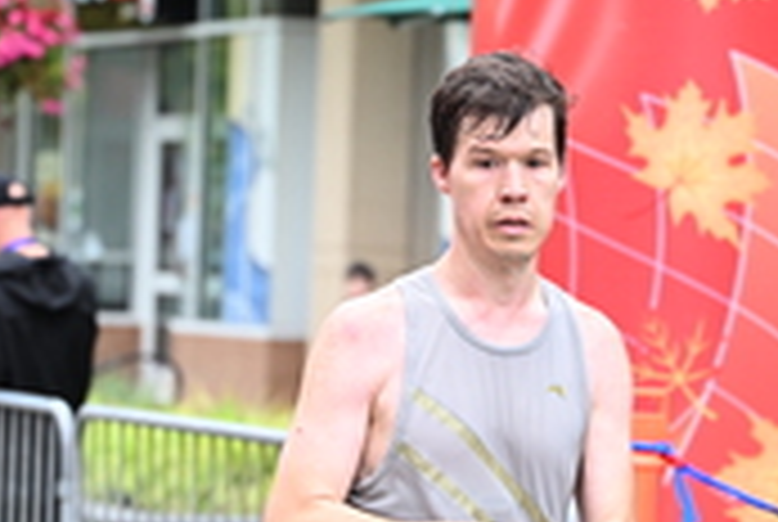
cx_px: 355
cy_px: 371
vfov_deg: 6.2
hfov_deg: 9.3
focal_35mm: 222
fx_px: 4806
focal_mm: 70
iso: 800
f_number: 2.8
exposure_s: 1/1600
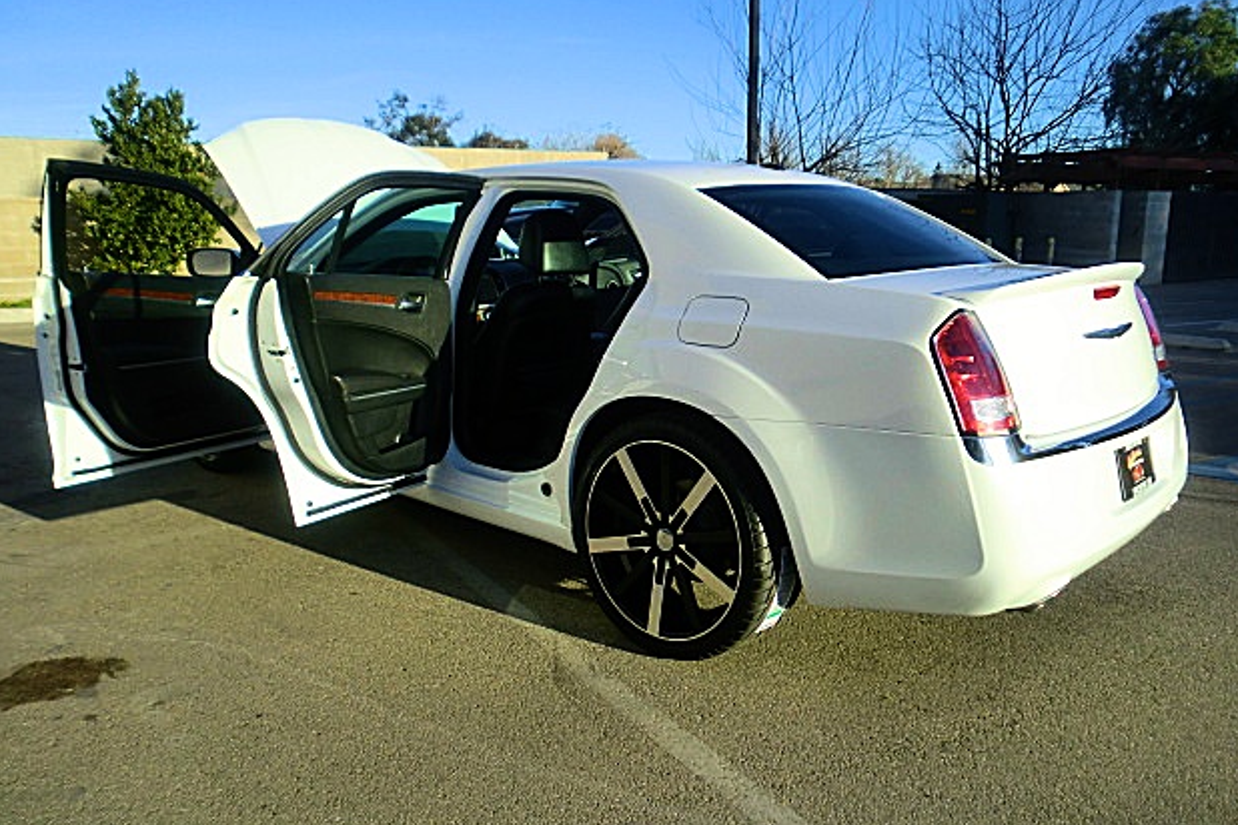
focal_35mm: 28
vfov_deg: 46.4
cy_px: 421
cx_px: 621
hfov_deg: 65.5
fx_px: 963
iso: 64
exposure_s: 1/800
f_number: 2.6
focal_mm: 4.65
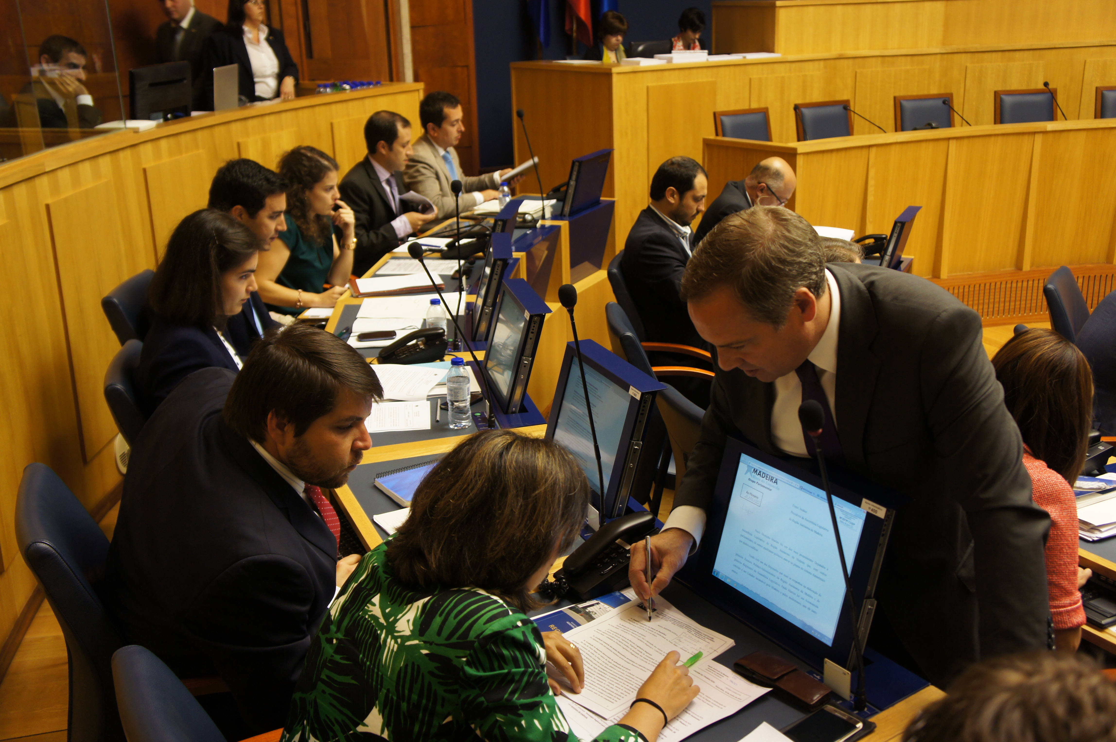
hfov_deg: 51.3
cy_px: 371
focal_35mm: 38
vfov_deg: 35.5
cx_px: 558
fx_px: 1162
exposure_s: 1/40
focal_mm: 25
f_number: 4
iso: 500
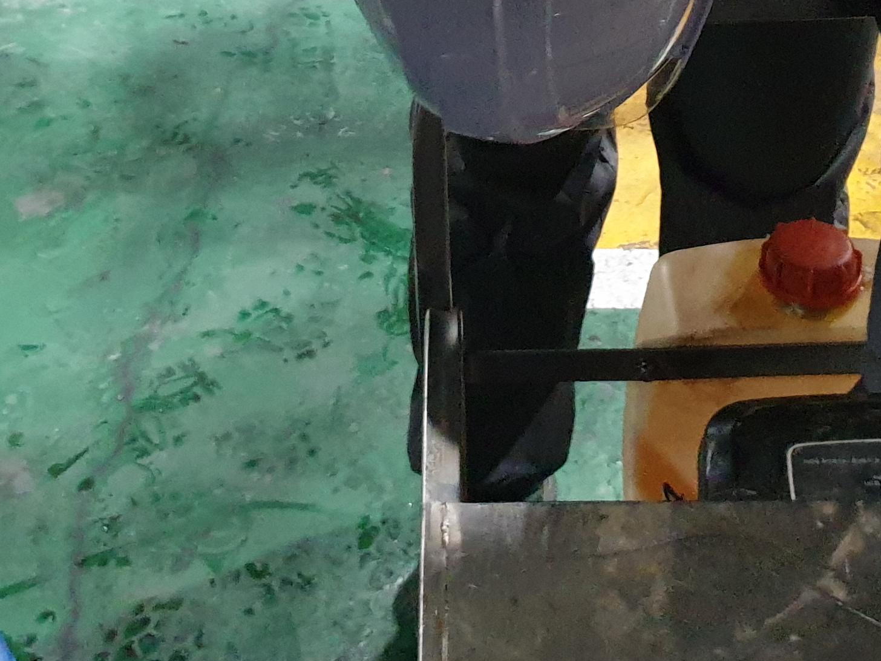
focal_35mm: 72
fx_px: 1832
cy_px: -25
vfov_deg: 19.7
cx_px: 523
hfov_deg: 27.0
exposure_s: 1/60
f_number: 1.5
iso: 640
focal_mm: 4.3
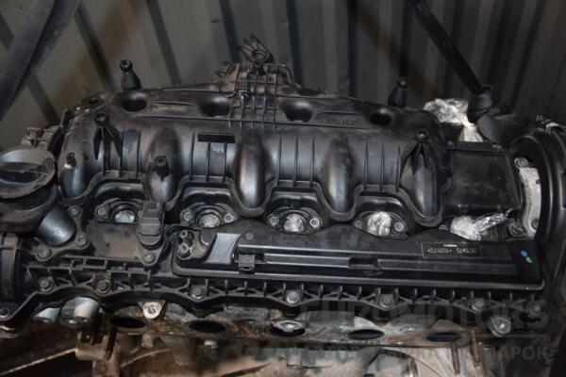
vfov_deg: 36.9
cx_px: 283
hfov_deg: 53.1
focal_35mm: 36
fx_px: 566
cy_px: 188
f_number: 5
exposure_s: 1/60
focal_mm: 24
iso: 800
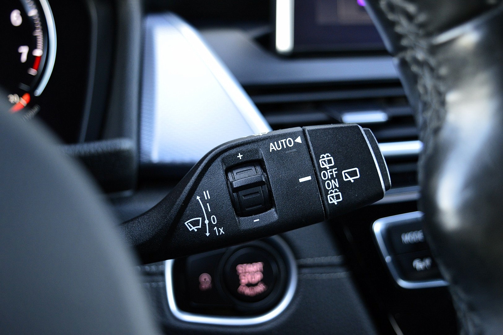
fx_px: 712
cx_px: 252
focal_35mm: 51
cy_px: 168
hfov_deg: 38.9
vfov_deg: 26.4
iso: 800
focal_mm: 34
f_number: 4.5
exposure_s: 1/50
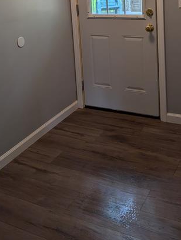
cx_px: 108
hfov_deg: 32.1
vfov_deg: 39.4
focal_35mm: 45
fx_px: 313
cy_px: 30
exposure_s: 1/375
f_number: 1.68
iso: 34
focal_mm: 6.9
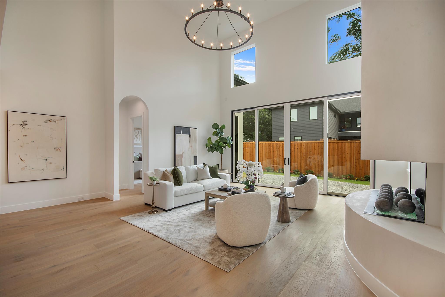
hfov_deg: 100.4
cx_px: 222
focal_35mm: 15
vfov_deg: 77.3
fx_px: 185
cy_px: 148
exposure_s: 1/30
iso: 100
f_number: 11
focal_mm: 10
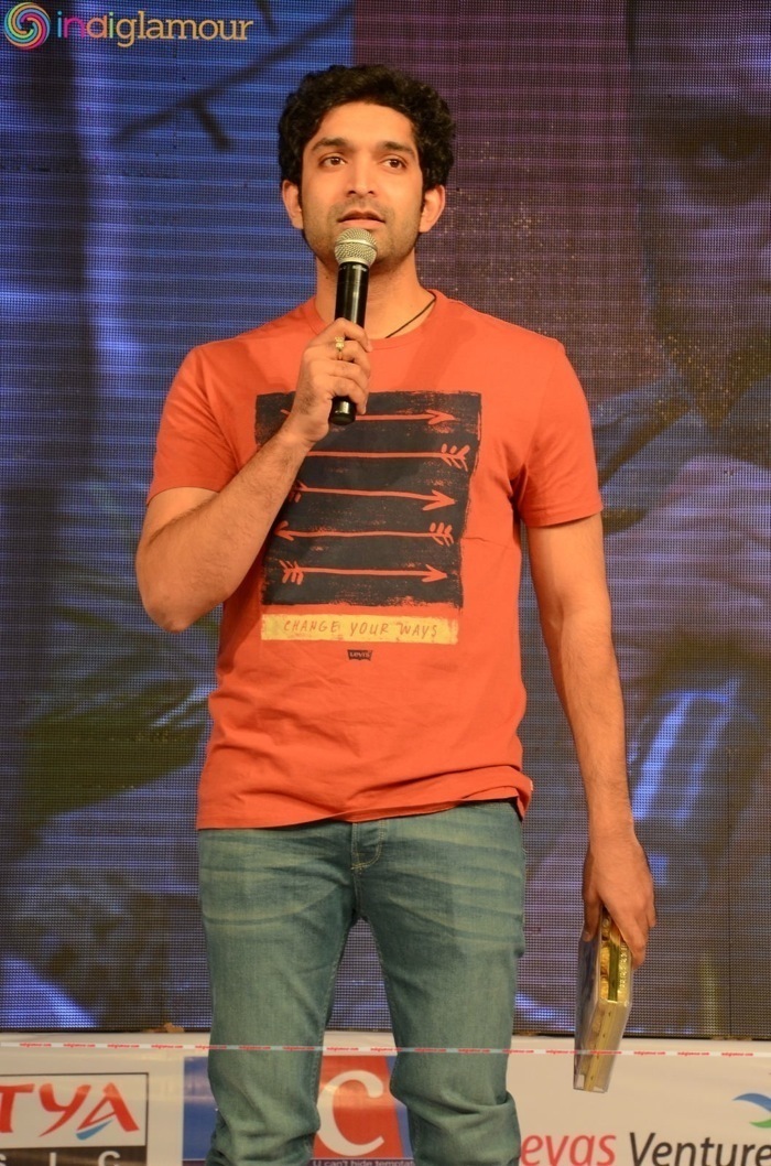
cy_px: 583
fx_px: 3875
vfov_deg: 17.1
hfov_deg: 11.4
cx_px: 386
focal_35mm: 120
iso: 1000
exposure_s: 1/125
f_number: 7.1
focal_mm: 80
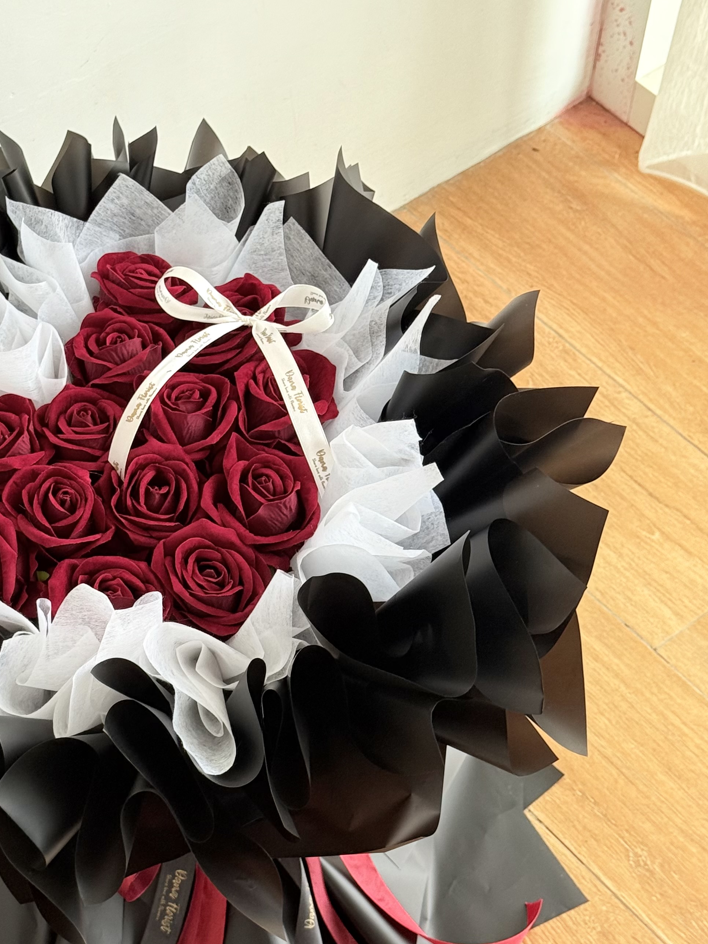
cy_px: 606
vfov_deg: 25.9
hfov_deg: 19.5
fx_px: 2045
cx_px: 161
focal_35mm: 75
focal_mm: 6.76
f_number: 1.78
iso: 100
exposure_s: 1/108
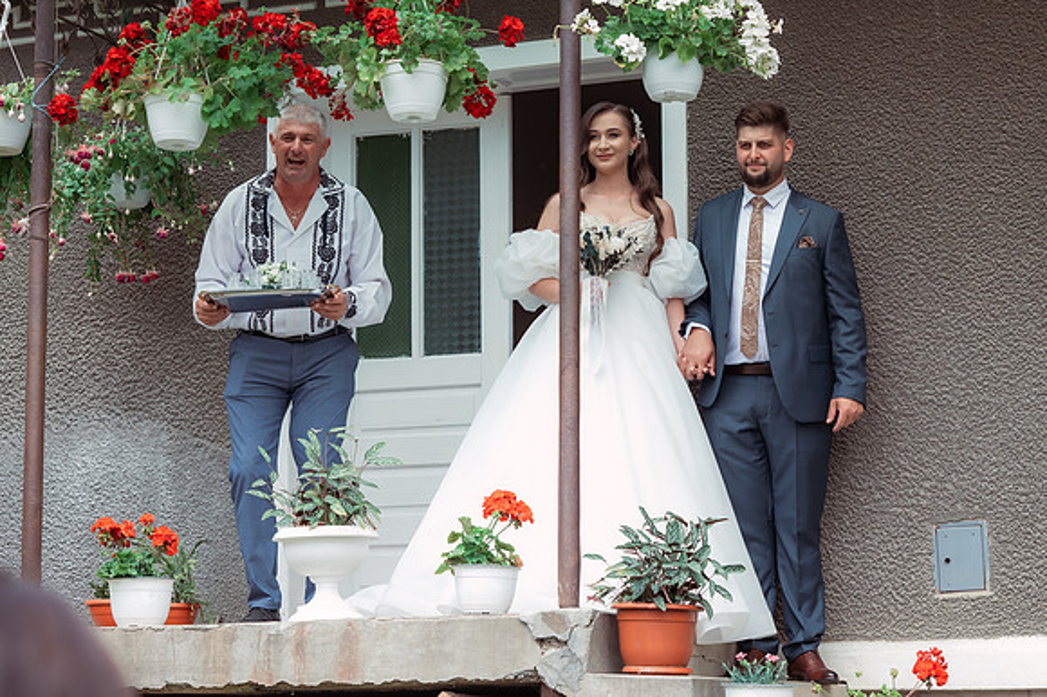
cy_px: 295
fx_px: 2935
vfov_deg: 13.5
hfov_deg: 20.2
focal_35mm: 101
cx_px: 616
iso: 250
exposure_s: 1/500
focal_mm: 85
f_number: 4.5
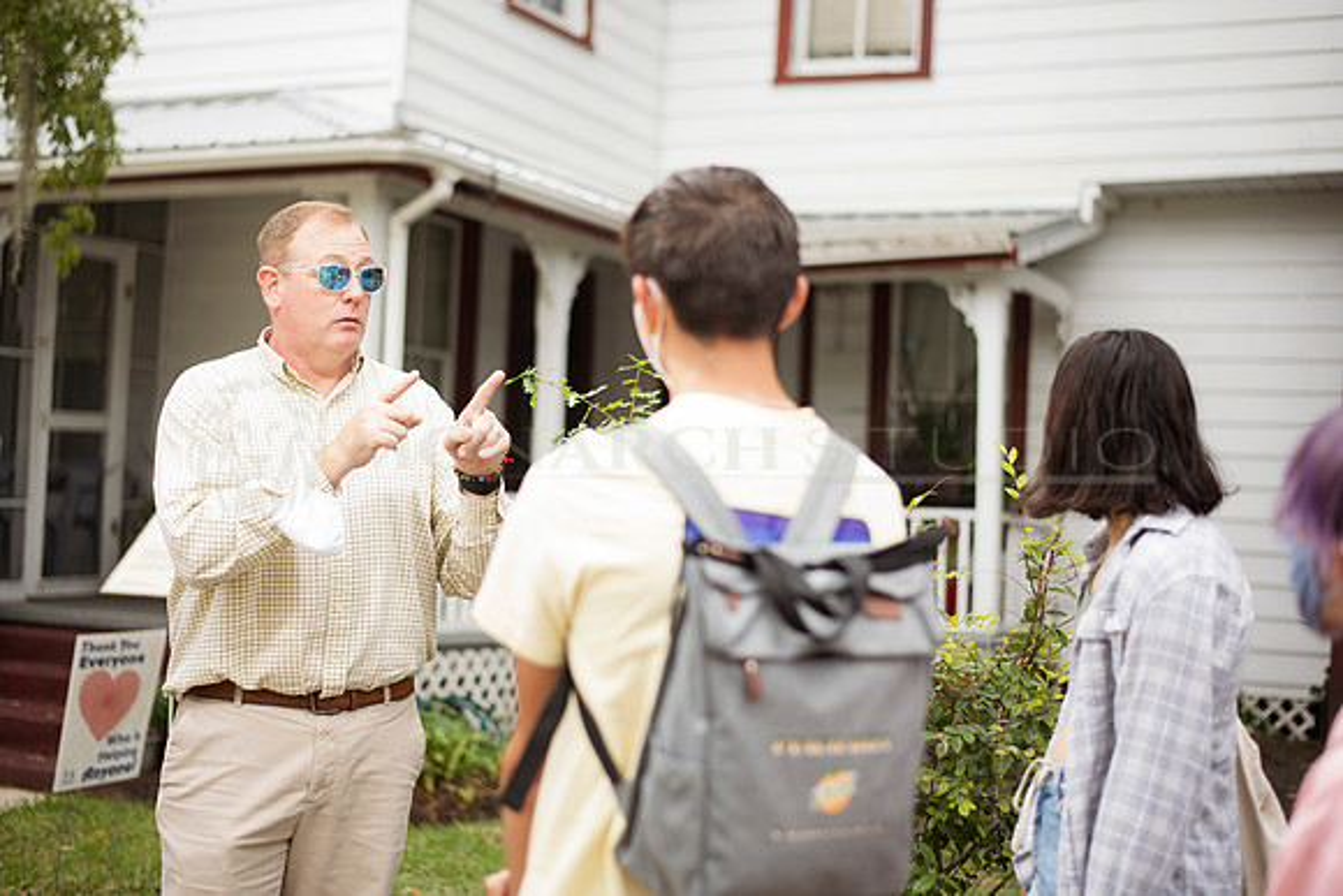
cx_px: 672
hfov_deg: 37.8
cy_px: 448
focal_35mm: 53
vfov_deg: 25.8
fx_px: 1960
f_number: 2
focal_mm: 50
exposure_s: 1/250
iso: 31
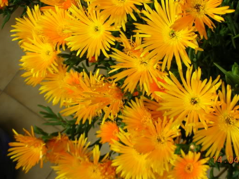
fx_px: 449
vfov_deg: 22.5
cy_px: 73
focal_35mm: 65
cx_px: 140
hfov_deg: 29.8
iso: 50
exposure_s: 1/62.3
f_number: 3.7
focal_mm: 8.8
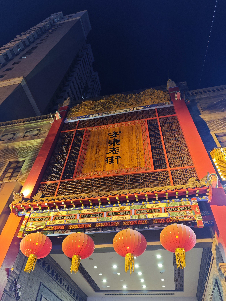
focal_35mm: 23
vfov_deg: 73.9
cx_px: 113
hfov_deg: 58.9
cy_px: 150
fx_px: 200
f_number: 1.42
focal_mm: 6.68
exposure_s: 1/50
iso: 320
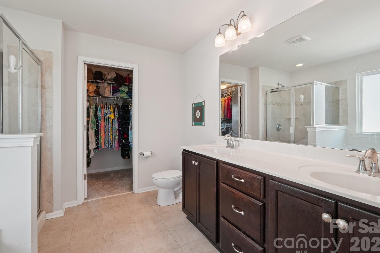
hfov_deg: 96.7
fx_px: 169
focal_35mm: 16
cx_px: 190
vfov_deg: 73.7
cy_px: 123
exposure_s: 1/20
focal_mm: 10
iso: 400
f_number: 8
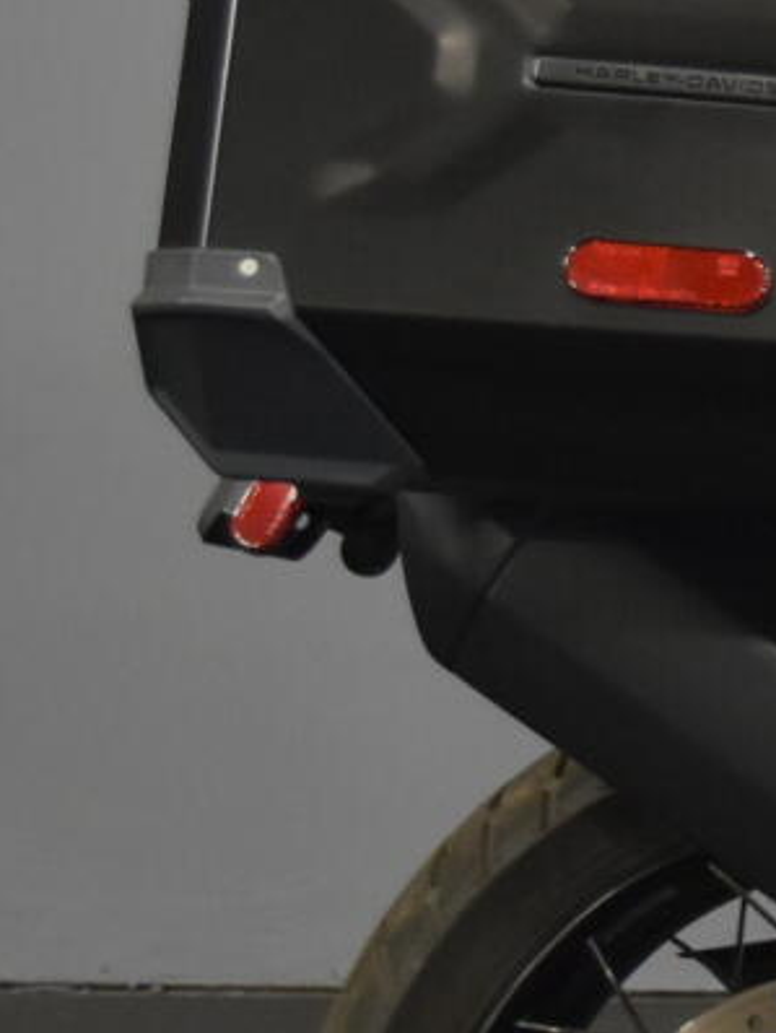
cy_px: 173
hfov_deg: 7.7
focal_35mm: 174
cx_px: 2154
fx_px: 5195
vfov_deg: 11.3
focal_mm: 24
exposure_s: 1/30
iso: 1100
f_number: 4
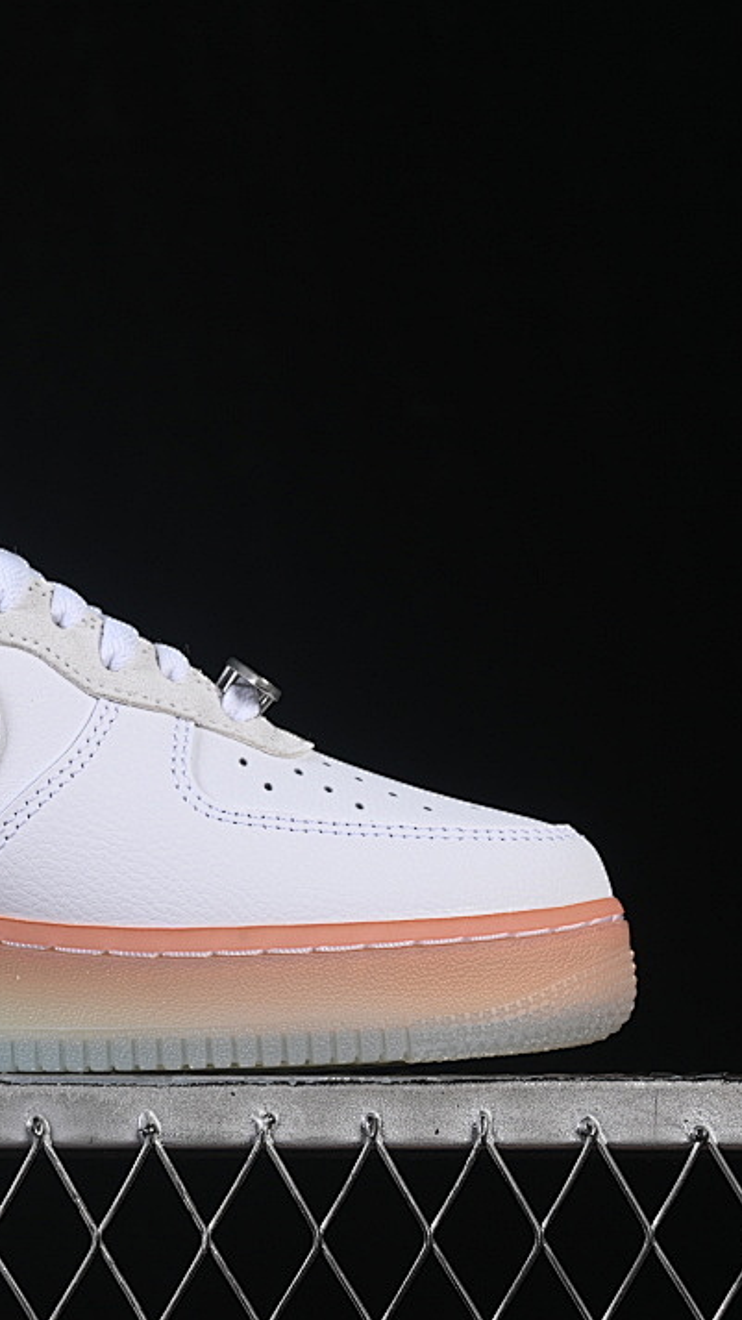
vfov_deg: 18.0
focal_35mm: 119
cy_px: 657
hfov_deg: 10.1
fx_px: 4163
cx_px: -67
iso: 160
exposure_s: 1/80
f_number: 8
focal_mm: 50
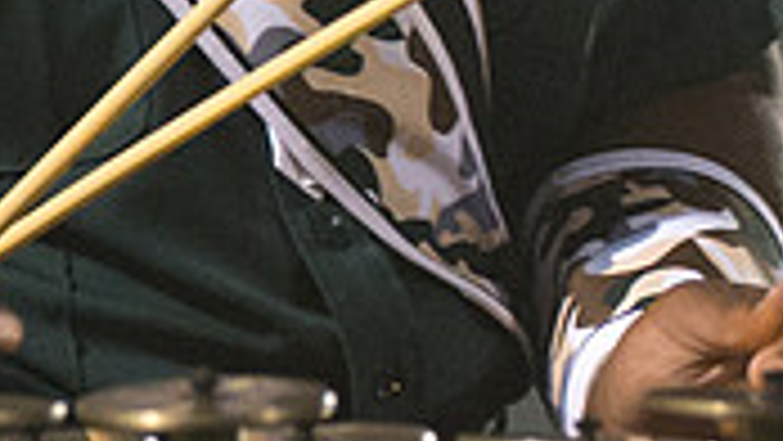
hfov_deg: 3.0
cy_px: -655
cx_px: 220
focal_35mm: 727
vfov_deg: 1.7
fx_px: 15099
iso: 6400
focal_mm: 112
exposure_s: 1/160
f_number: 4.8
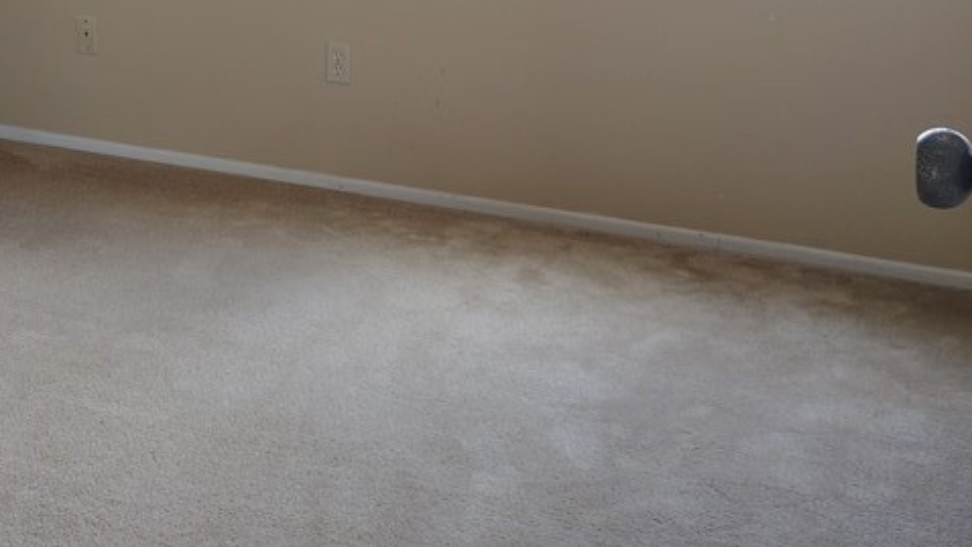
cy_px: 53
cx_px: 236
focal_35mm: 56
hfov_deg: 36.3
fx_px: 1443
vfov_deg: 21.0
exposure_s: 1/120
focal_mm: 5.56
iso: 325
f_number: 1.8
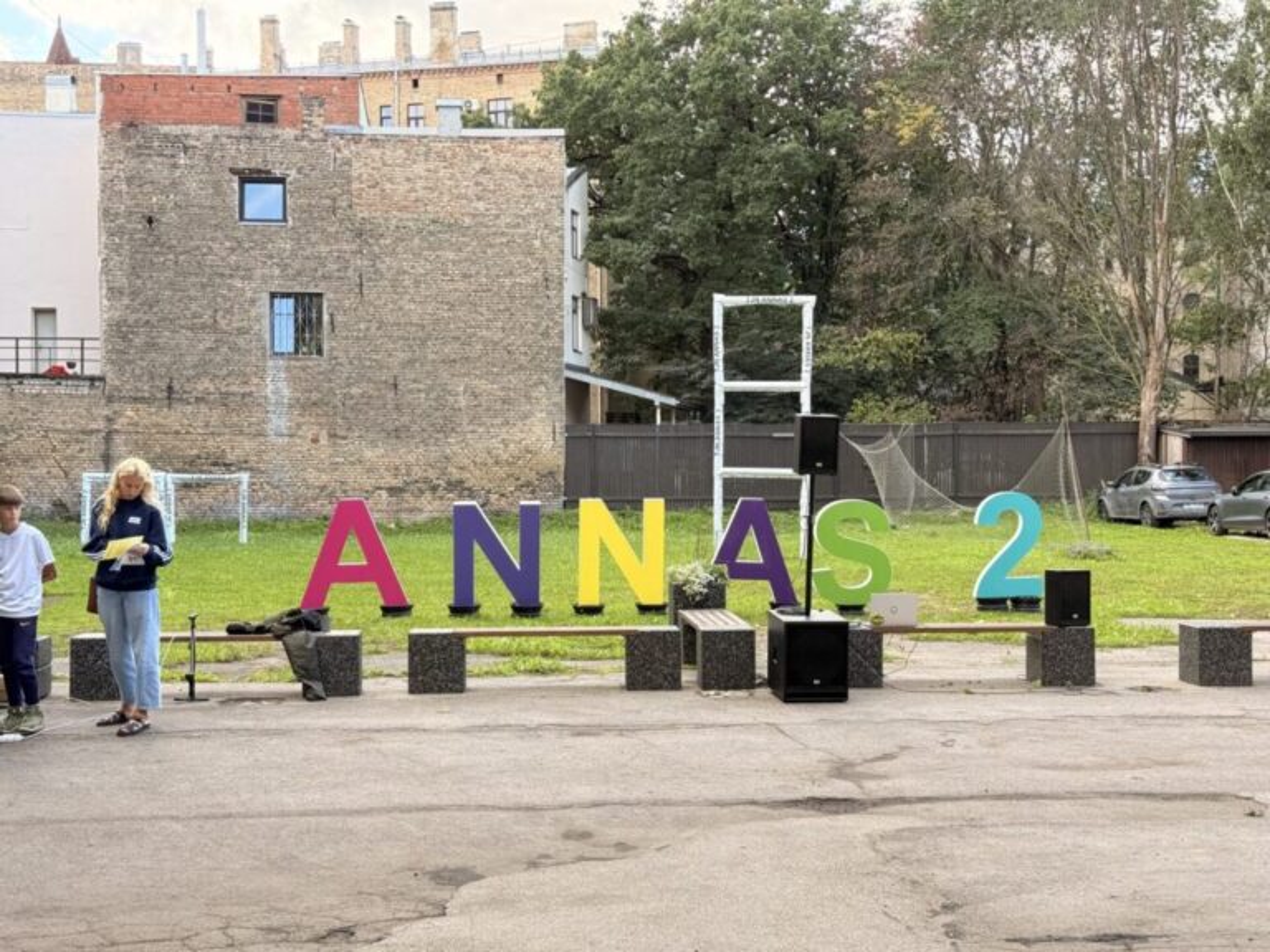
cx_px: 635
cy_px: 476
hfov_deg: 39.7
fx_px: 1761
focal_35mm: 48
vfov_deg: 30.3
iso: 64
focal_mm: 6.76
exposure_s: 1/460
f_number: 1.78
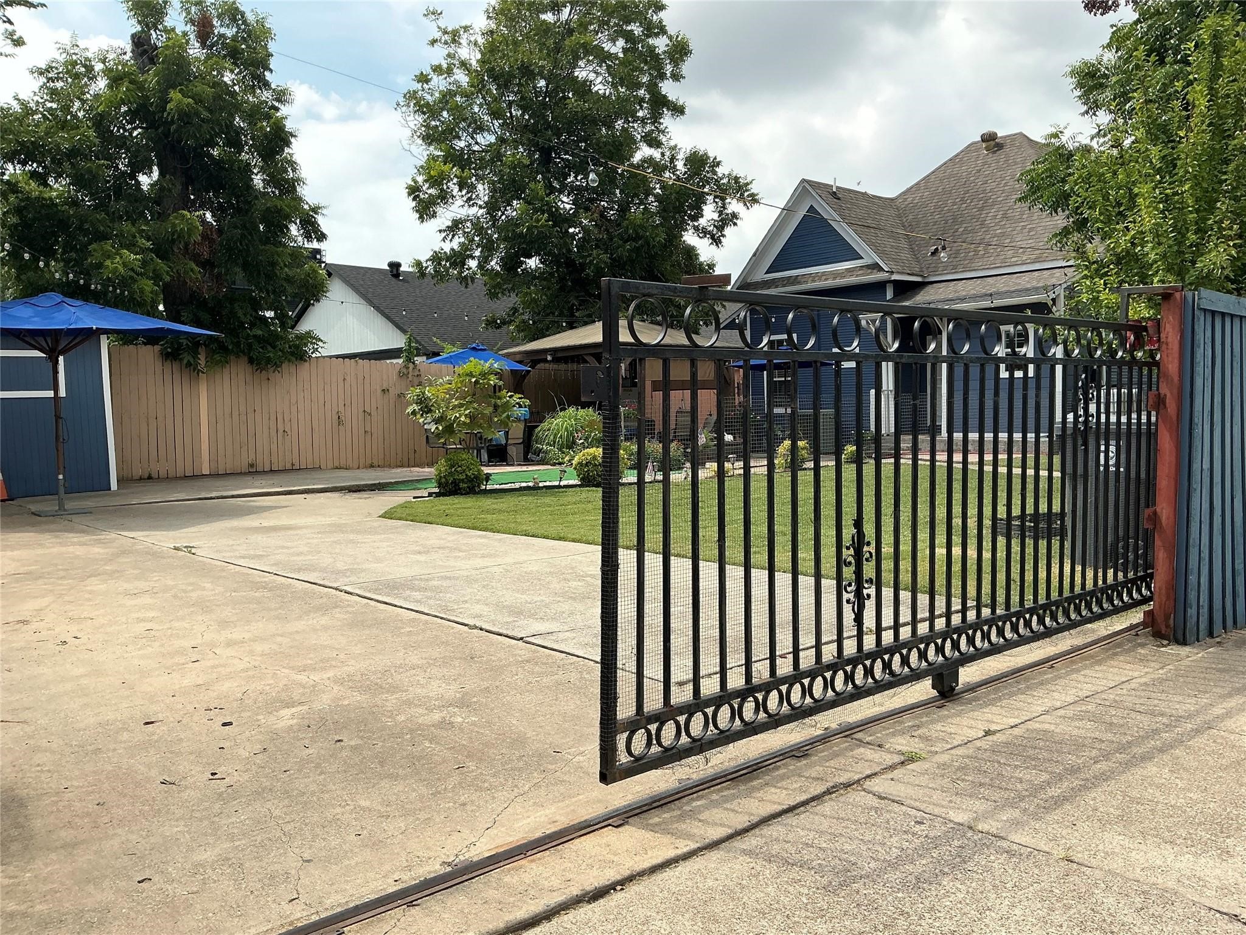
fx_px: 1008
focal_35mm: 28
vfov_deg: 49.7
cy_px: 468
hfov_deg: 63.4
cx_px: 623
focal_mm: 3
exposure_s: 1/1675
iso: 25
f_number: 1.8
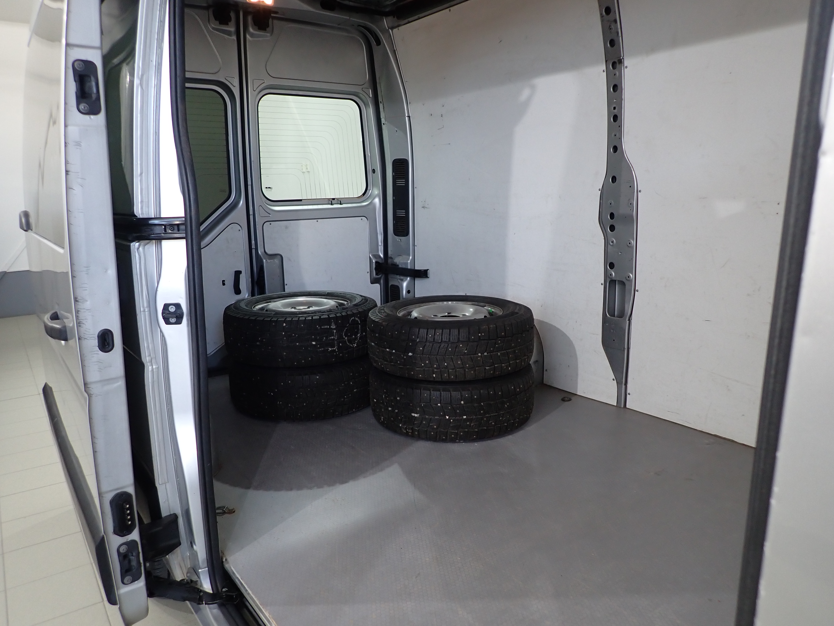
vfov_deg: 54.9
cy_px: 313
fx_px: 602
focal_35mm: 25
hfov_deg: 69.4
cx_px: 417
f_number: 2
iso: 200
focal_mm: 4.5
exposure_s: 1/60
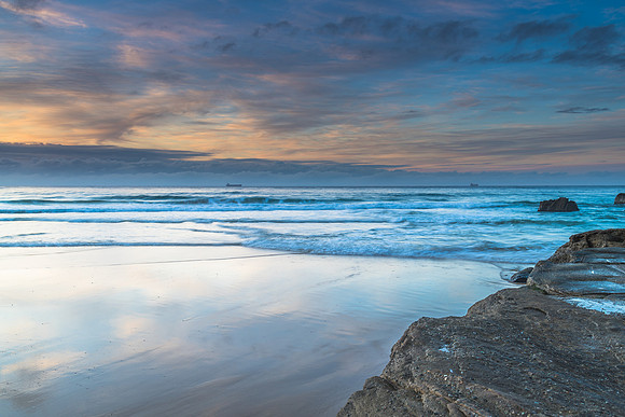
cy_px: 208
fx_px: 601
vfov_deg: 38.3
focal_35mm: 35
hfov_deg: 54.9
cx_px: 312
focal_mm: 34
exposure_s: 1/2.5
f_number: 8
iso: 31
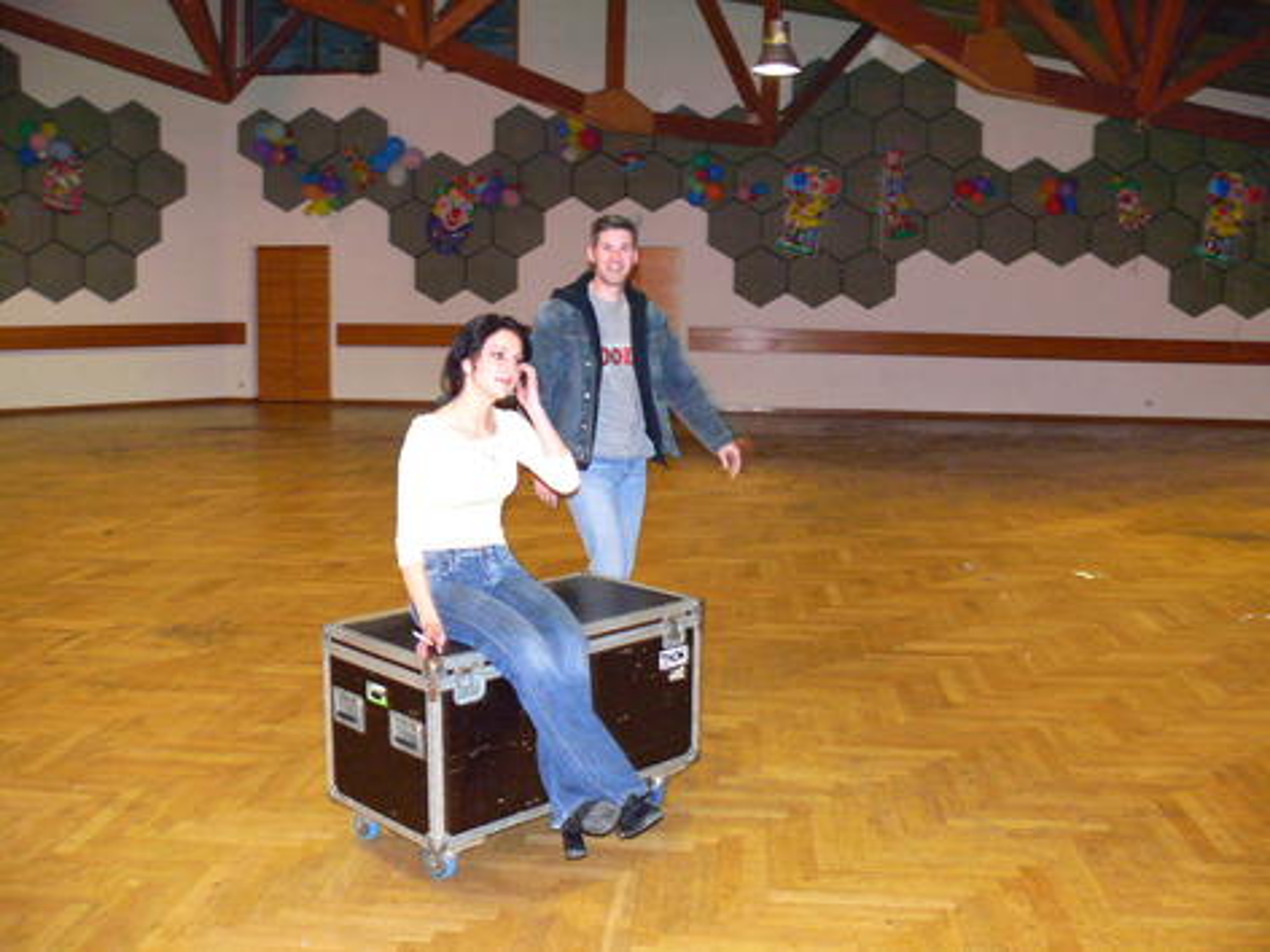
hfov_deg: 52.6
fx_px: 1284
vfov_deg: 40.7
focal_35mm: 35
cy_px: 476
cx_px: 635
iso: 400
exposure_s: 1/30
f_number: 2.8
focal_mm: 7.4
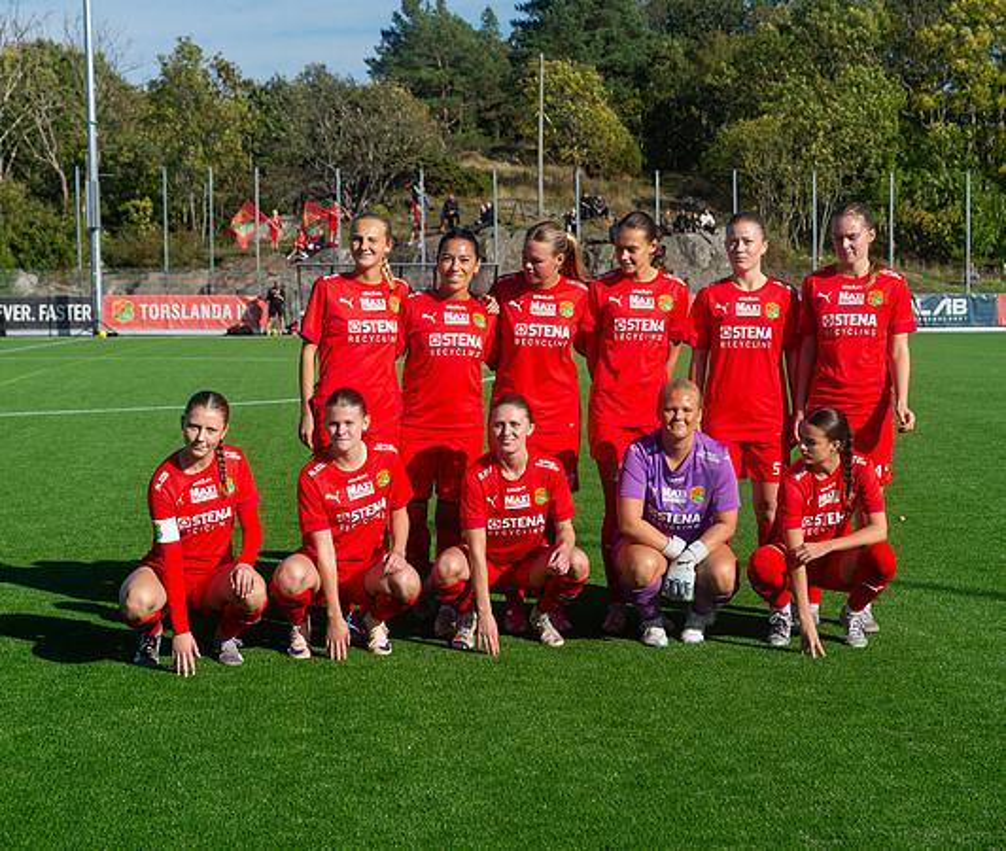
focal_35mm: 69
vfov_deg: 22.7
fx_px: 2112
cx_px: 626
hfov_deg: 26.7
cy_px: 519
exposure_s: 1/1600
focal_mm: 48
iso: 180
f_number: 4
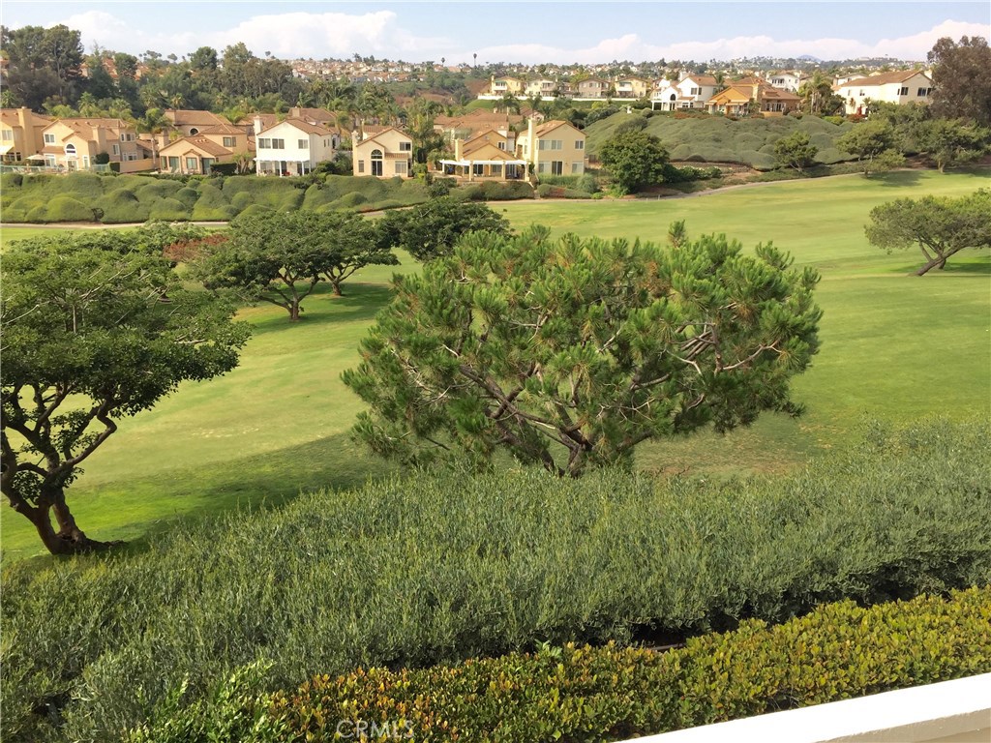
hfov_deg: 61.7
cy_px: 372
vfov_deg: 48.2
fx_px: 830
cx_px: 496
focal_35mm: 29
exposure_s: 1/1412
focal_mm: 4.15
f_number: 2.2
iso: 32
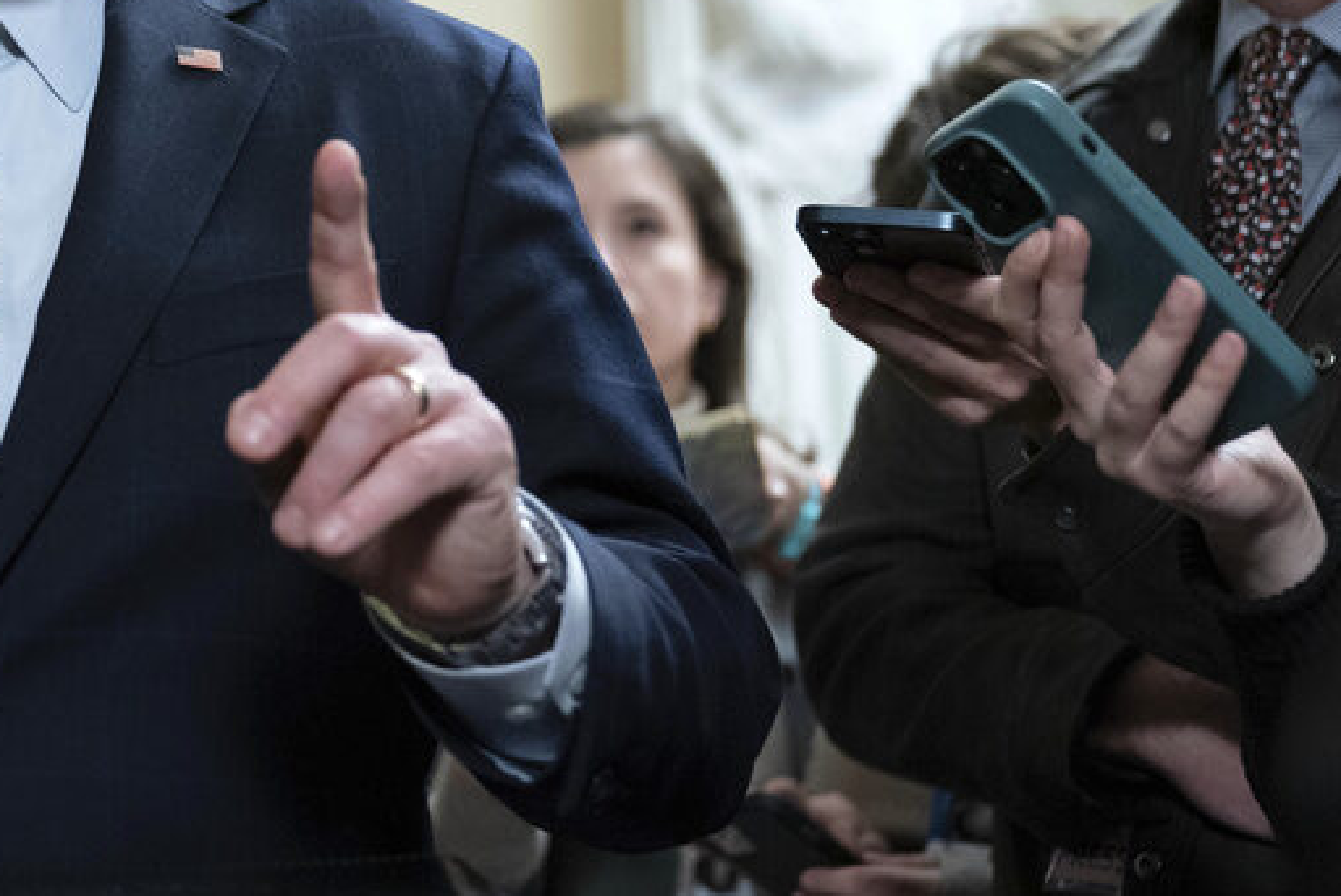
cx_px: 3
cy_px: 38
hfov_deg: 21.8
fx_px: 3354
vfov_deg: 15.0
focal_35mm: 90
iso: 3200
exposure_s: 1/200
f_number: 2.8
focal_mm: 45
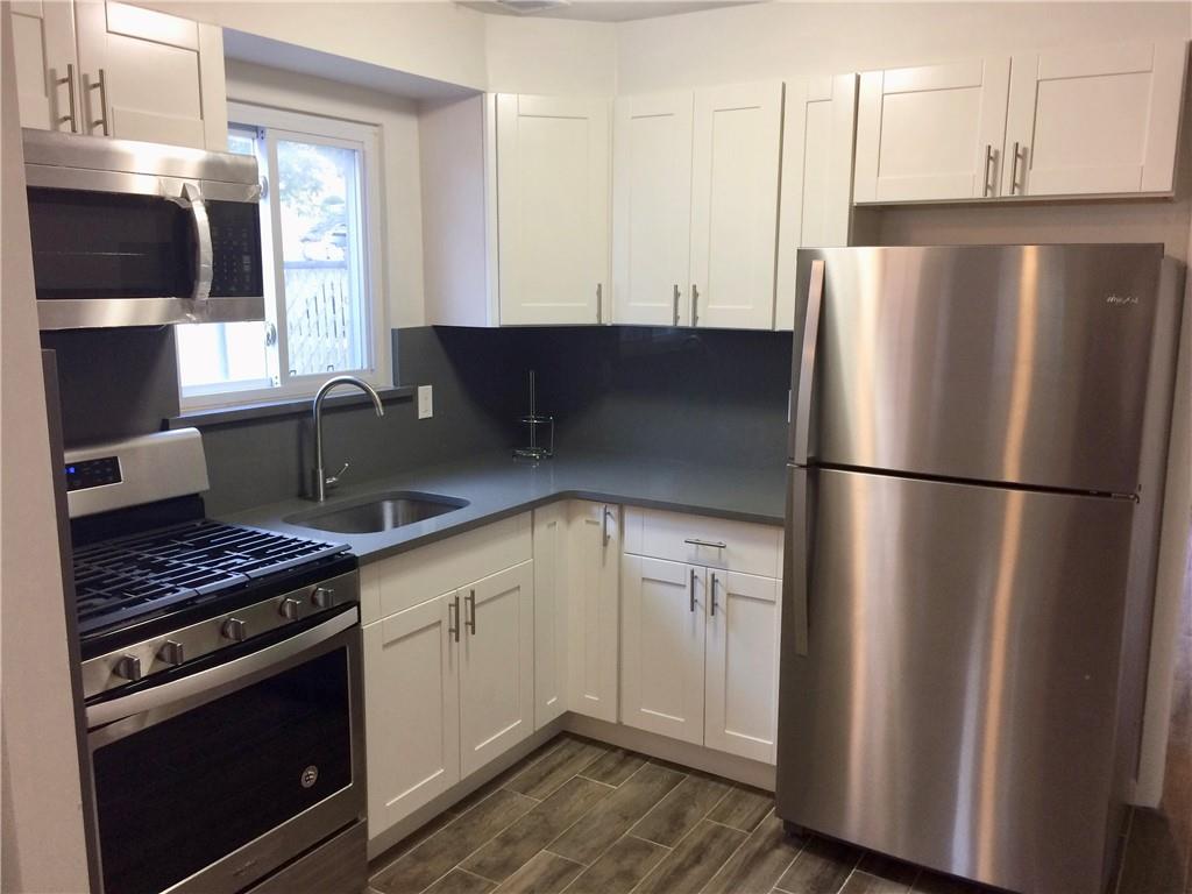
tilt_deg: -16.6
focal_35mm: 29
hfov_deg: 61.7
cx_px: 596
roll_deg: -1.5
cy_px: 447
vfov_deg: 48.2
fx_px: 999
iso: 64
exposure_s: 1/30
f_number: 2.2
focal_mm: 4.15
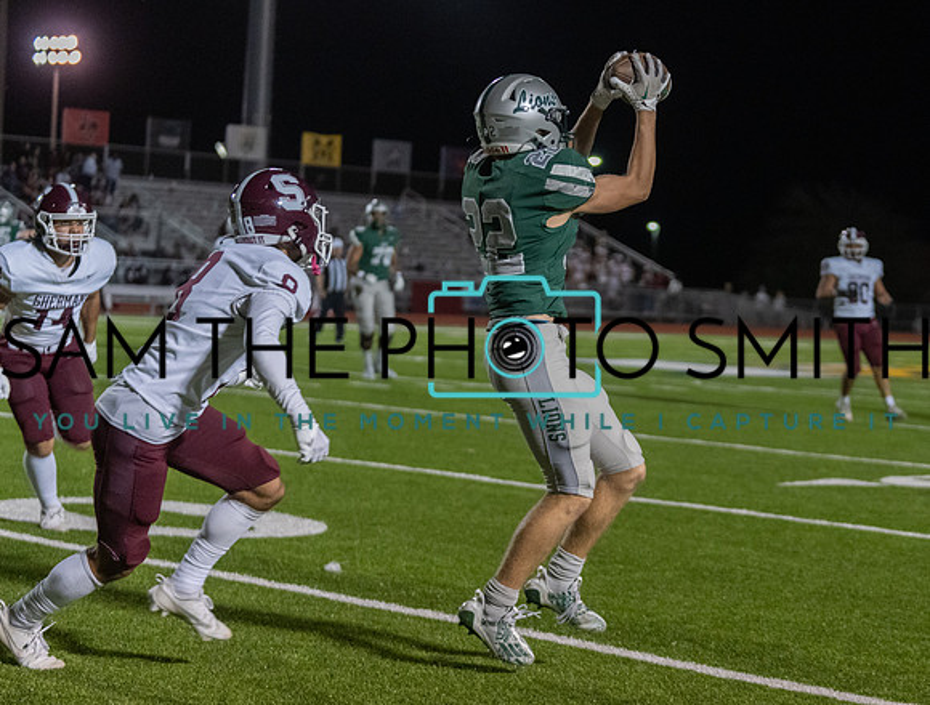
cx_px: 643
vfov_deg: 15.5
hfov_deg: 20.2
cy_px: 350
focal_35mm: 96
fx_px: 2592
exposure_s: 1/1250
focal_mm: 70
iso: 5000
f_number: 2.8
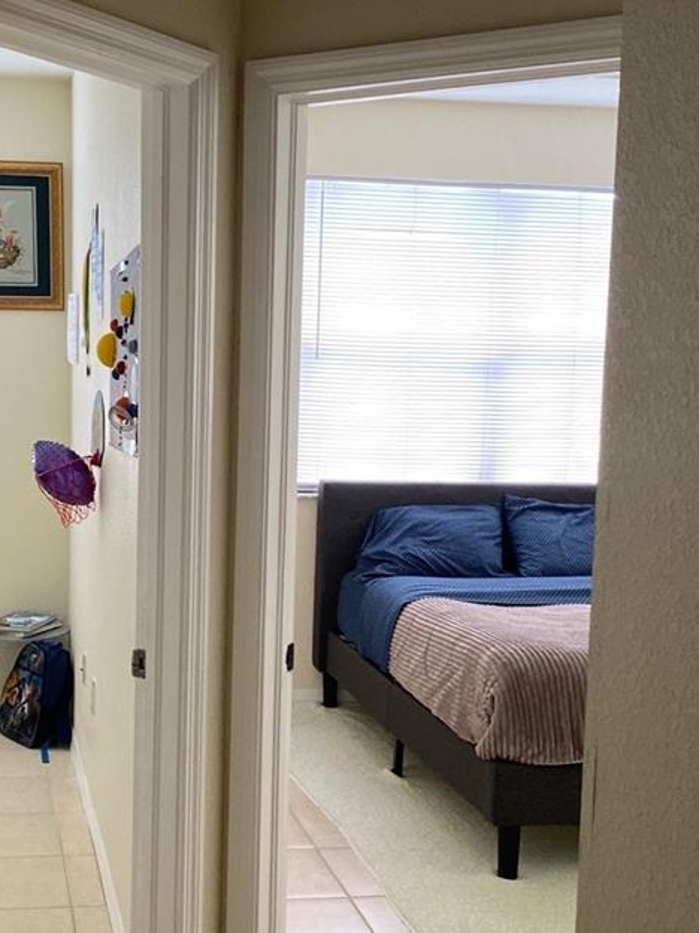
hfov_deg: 28.8
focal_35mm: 50
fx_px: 1346
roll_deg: -1.8
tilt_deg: -4.6
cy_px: 522
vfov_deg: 38.1
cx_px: 209
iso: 125
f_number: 1.8
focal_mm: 4.25
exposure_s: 1/63
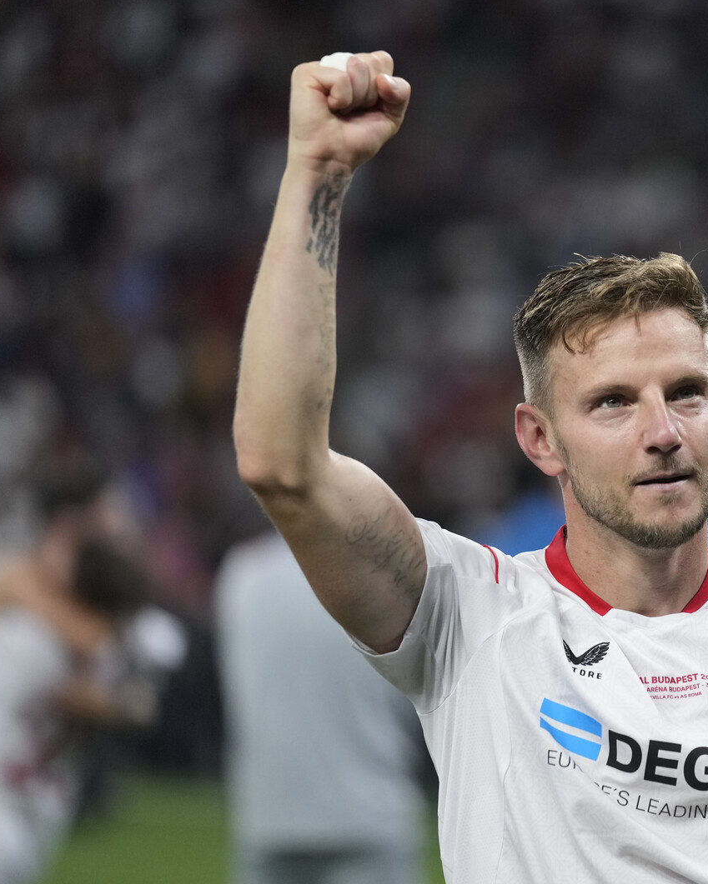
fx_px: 7411
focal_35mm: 283
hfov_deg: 5.5
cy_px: 442
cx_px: 590
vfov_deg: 6.8
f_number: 2.8
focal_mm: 200
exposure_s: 1/2500
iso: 2500
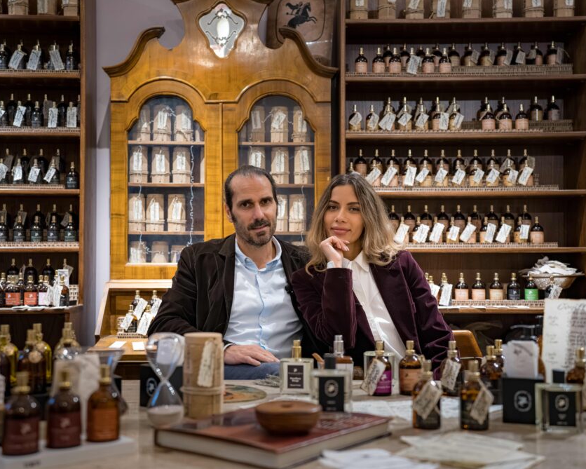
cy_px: 238
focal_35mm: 46
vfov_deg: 32.8
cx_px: 282
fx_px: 798
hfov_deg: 40.3
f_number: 2.8
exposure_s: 1/125
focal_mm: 40
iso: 2500
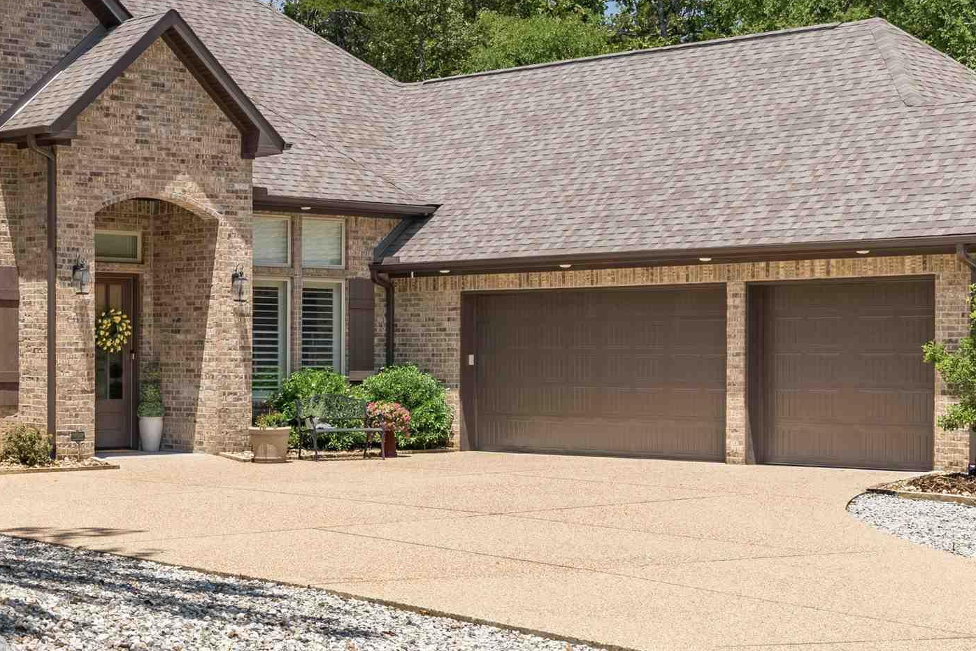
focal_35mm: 77
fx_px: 2088
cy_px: 349
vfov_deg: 17.7
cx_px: 283
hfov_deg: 26.1
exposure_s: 1/1000
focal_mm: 35
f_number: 11
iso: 125
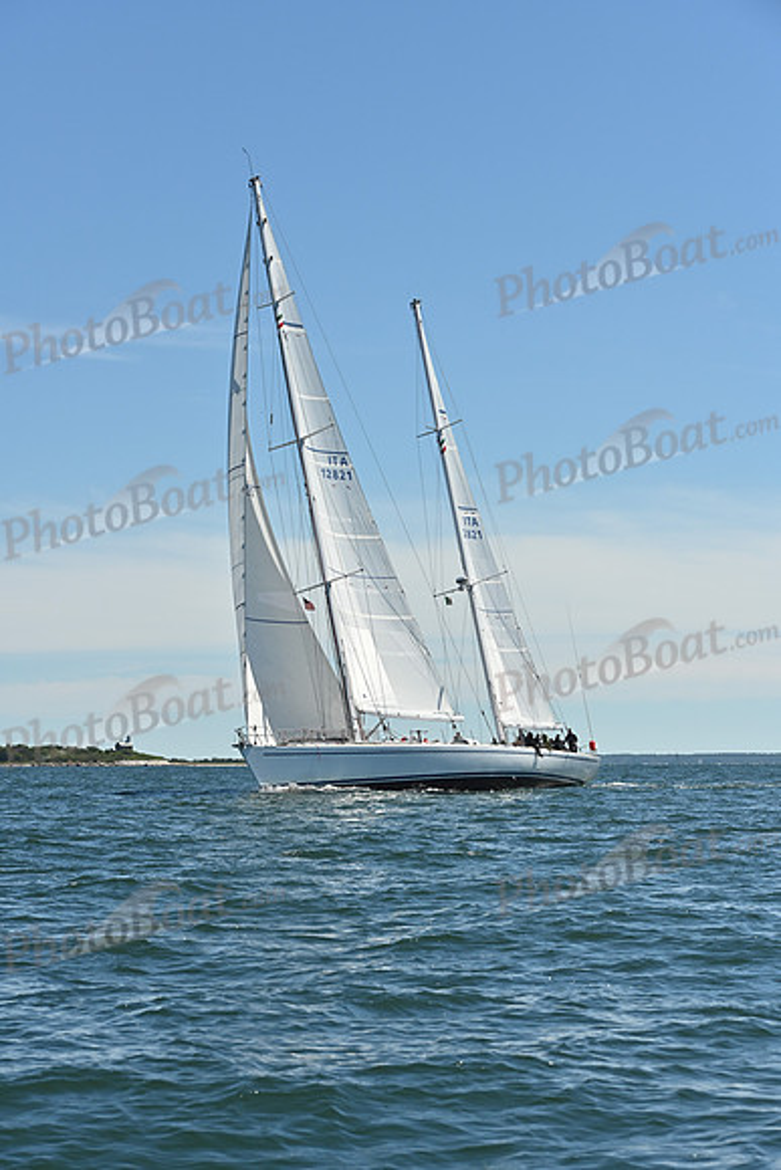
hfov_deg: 16.1
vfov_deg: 23.9
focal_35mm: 85
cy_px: 585
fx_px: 2764
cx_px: 390
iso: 320
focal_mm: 85
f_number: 8
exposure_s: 1/2000
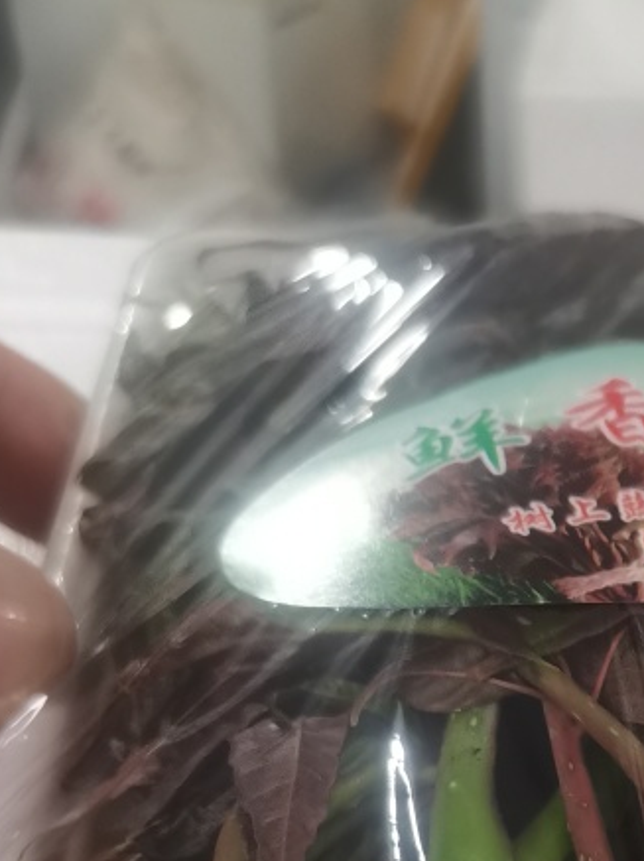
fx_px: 1640
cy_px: 894
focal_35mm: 66
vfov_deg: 27.4
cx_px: 760
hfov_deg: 20.8
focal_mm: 4.94
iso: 400
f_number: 1.9
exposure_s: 1/100
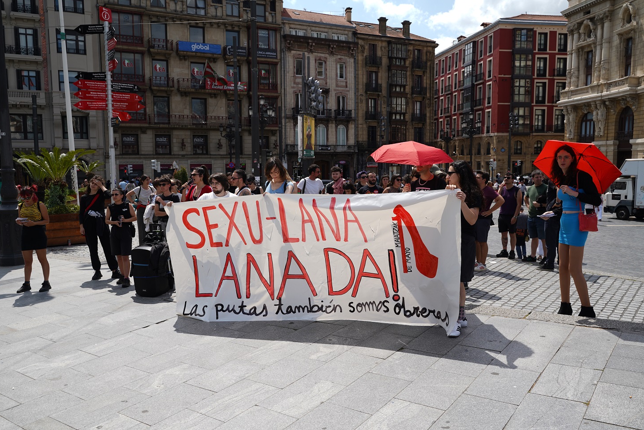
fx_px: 519
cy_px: 218
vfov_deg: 45.0
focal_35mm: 29
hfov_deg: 63.6
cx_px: 322
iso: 80
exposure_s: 1/320
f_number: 7.1
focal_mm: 28
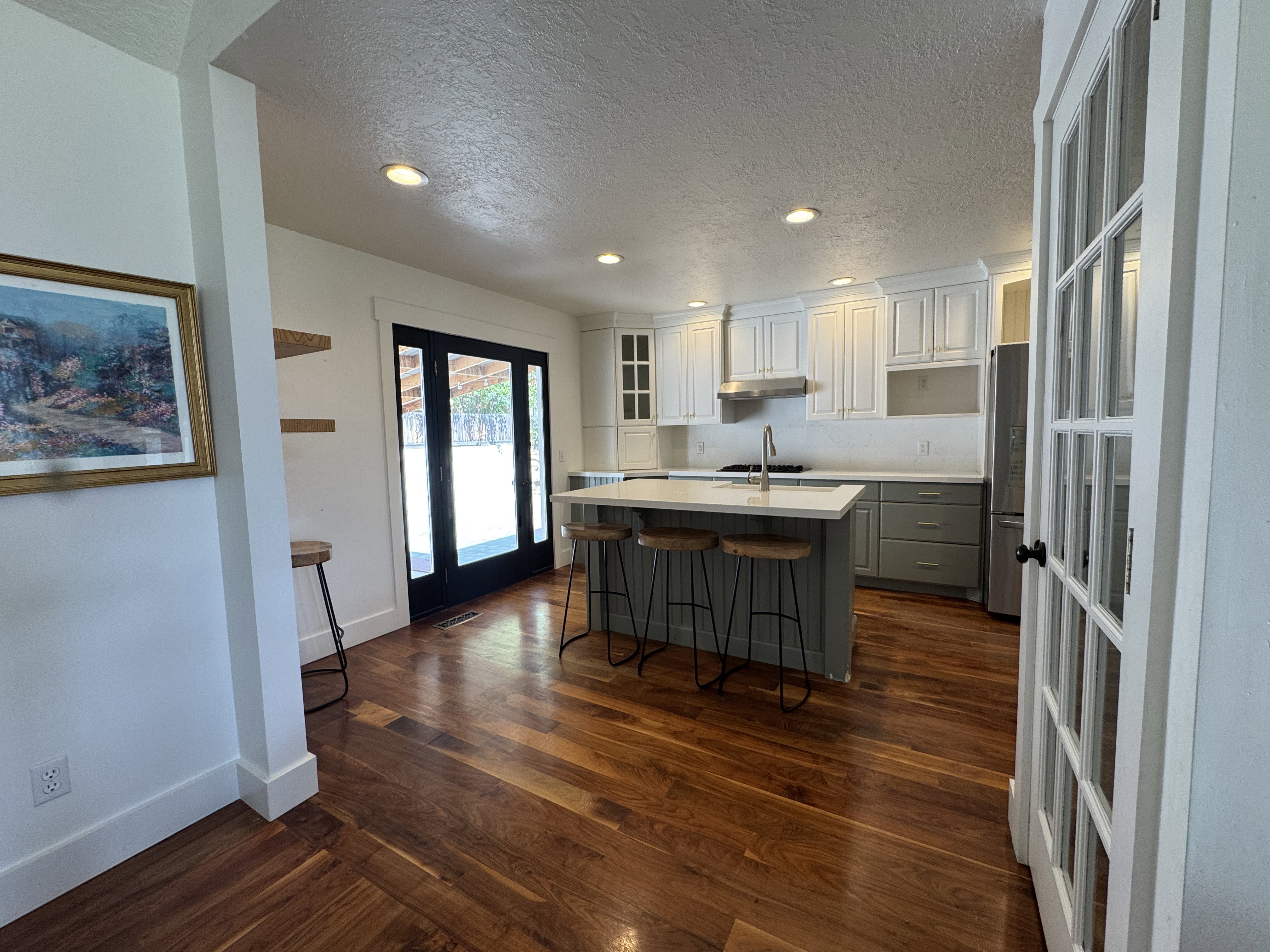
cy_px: 476
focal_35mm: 14
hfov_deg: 102.1
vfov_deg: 85.7
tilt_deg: -6.0
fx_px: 514
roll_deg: +0.7
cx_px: 635
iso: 100
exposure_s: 1/120
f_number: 2.2
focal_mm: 2.22
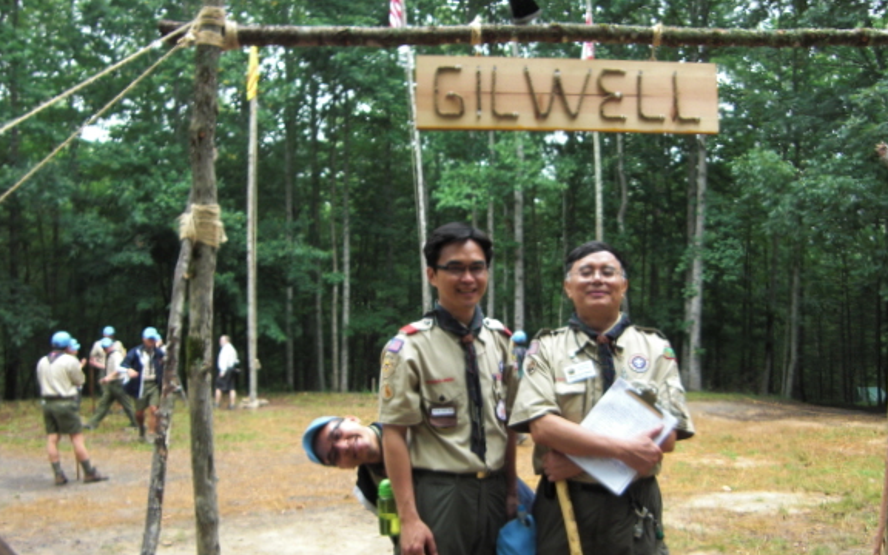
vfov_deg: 38.0
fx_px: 799
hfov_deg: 58.0
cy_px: 364
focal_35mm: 33
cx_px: 490
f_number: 2.6
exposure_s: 1/60
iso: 100
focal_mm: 4.9
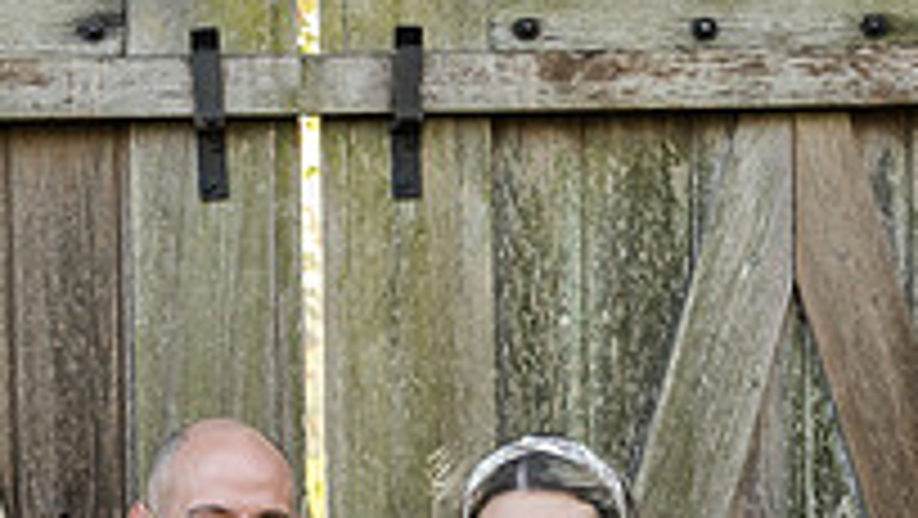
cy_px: 606
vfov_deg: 7.1
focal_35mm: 170
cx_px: 324
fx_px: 4140
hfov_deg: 12.6
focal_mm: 55
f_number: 4.5
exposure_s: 1/200
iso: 400
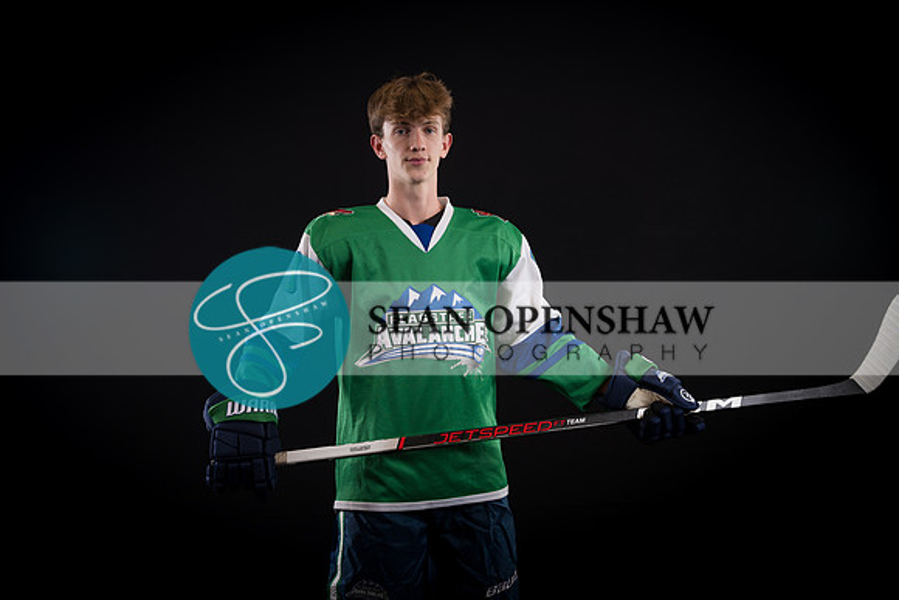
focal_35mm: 53
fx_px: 1326
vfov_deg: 25.5
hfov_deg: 37.4
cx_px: 450
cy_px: 300
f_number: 4
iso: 100
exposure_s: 1/160
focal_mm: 53.1
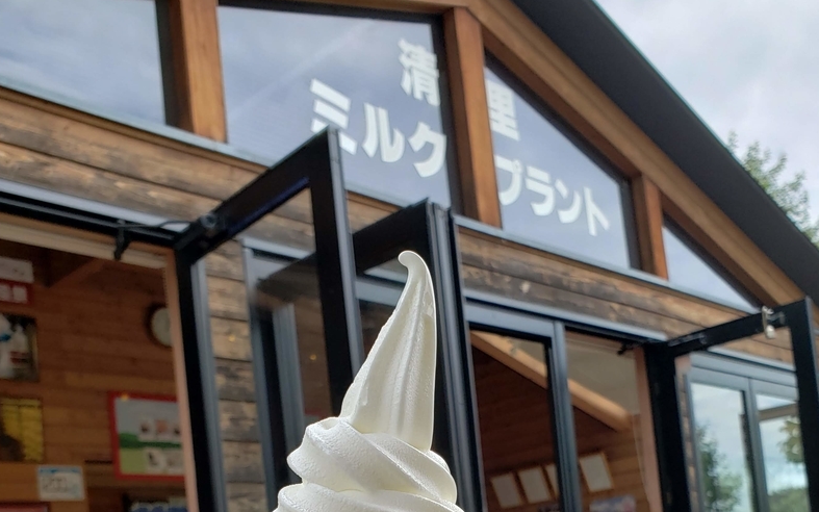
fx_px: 938
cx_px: 428
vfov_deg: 28.5
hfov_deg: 47.2
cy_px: 522
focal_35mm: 42
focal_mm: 4.3
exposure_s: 1/734
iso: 50
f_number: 2.4
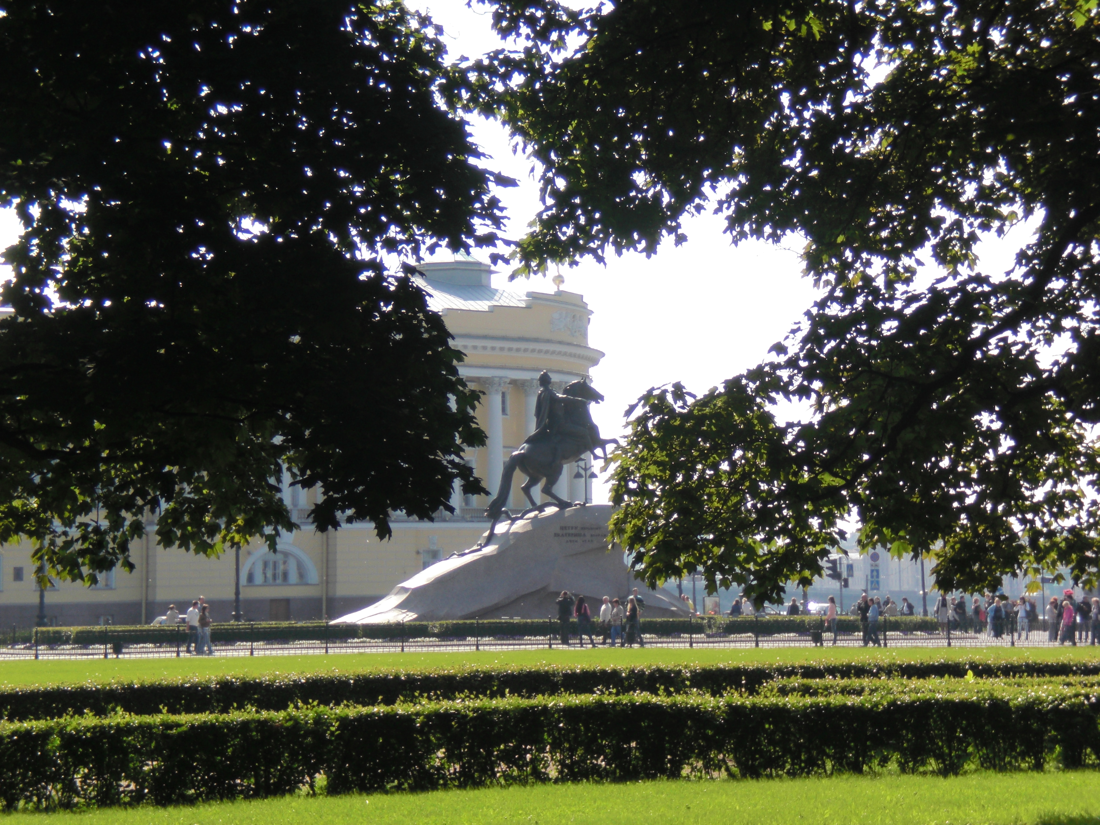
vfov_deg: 13.0
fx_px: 3623
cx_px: 550
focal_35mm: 114
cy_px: 412
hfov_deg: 17.3
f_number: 5.9
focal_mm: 18.9
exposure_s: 1/250
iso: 64
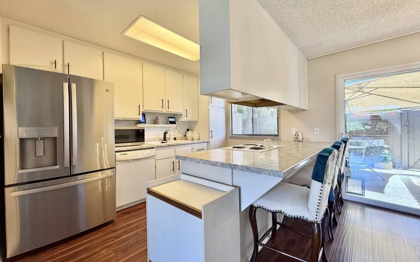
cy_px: 129
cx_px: 210
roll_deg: +0.8
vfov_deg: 74.8
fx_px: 172
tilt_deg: -0.8
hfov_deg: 101.5
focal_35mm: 15
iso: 200
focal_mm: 2.22
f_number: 2.2
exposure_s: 1/120
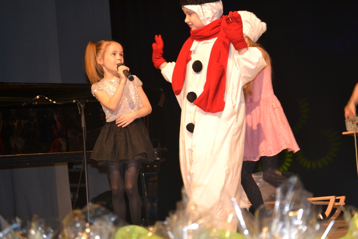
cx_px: 179
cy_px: 120
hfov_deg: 24.6
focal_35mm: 82
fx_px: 820
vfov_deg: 16.6
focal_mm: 55
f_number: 4
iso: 800
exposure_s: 1/60
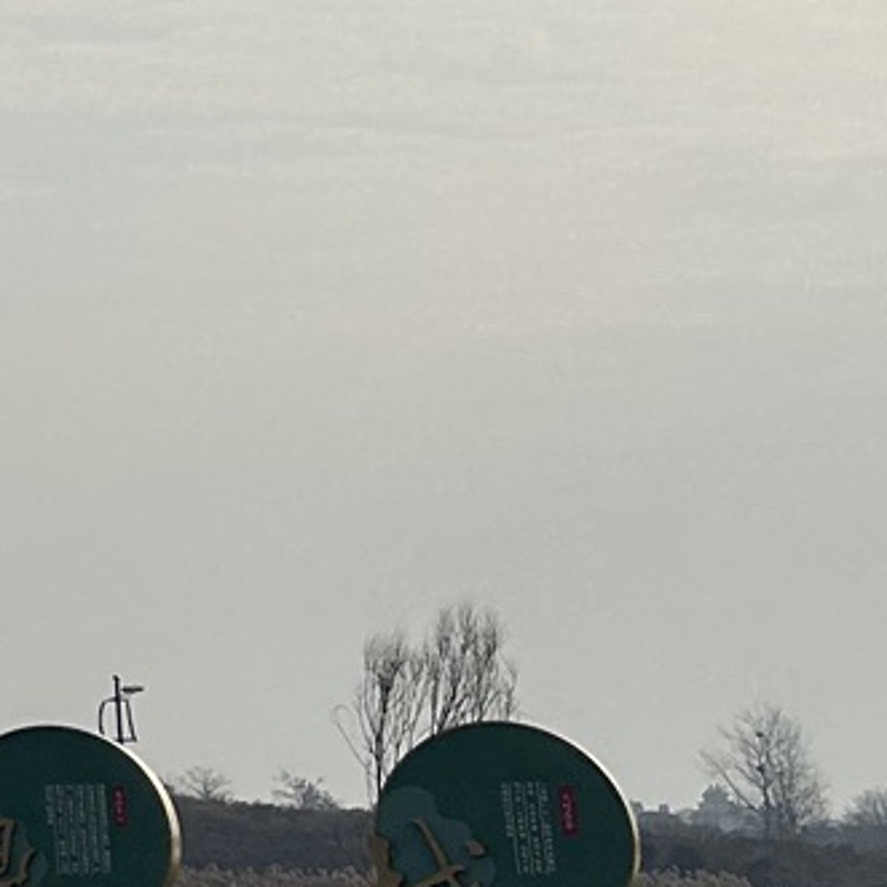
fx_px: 4030
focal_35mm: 139
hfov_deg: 10.6
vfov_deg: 12.5
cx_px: -1324
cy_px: 169
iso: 50
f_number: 1.5
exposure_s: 1/8696
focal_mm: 5.7
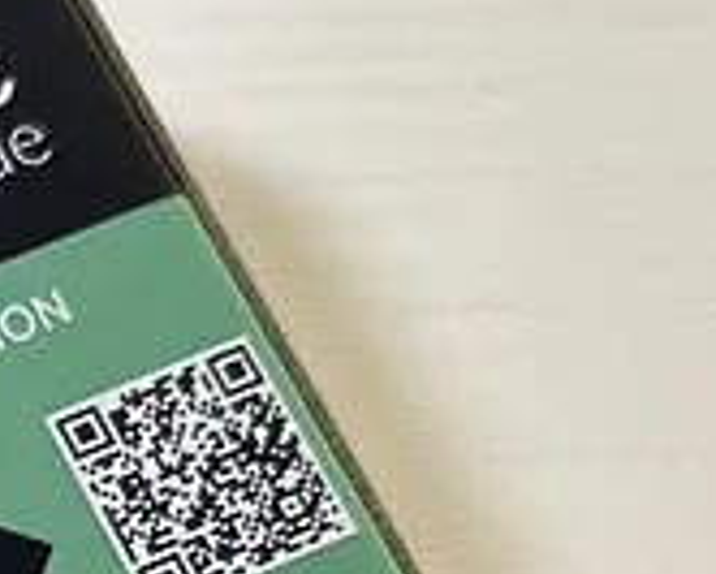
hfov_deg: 14.7
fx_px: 2523
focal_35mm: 119
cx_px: -440
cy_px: 1008
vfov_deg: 12.0
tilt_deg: -75.0
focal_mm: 5.96
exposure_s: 1/120
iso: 80
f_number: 1.6
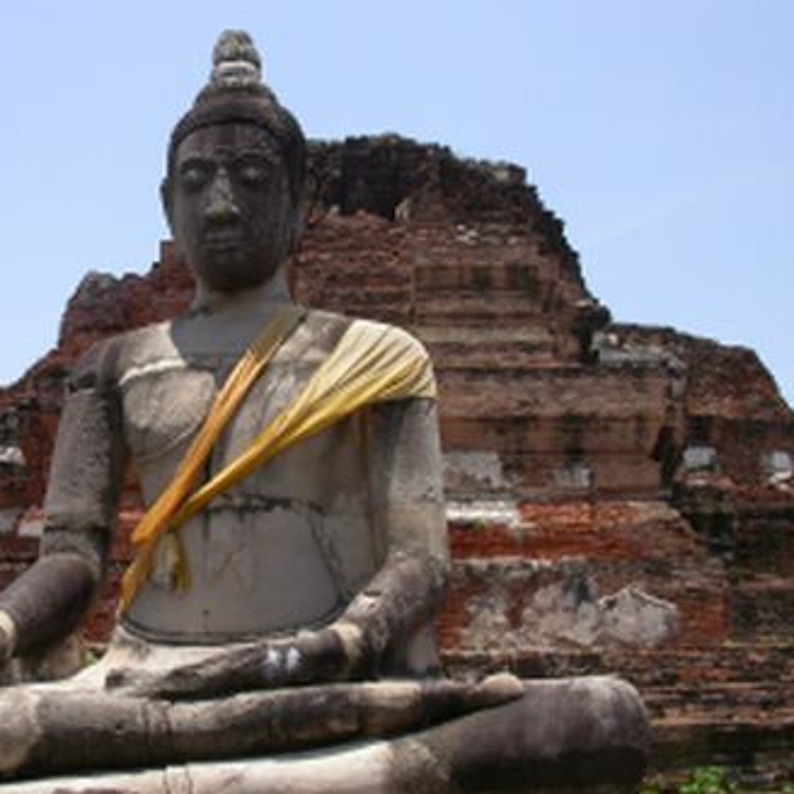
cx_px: 254
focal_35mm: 46
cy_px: 398
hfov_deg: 36.4
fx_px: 1194
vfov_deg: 36.8
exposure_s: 1/289
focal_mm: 7.85
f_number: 7.5
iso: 100
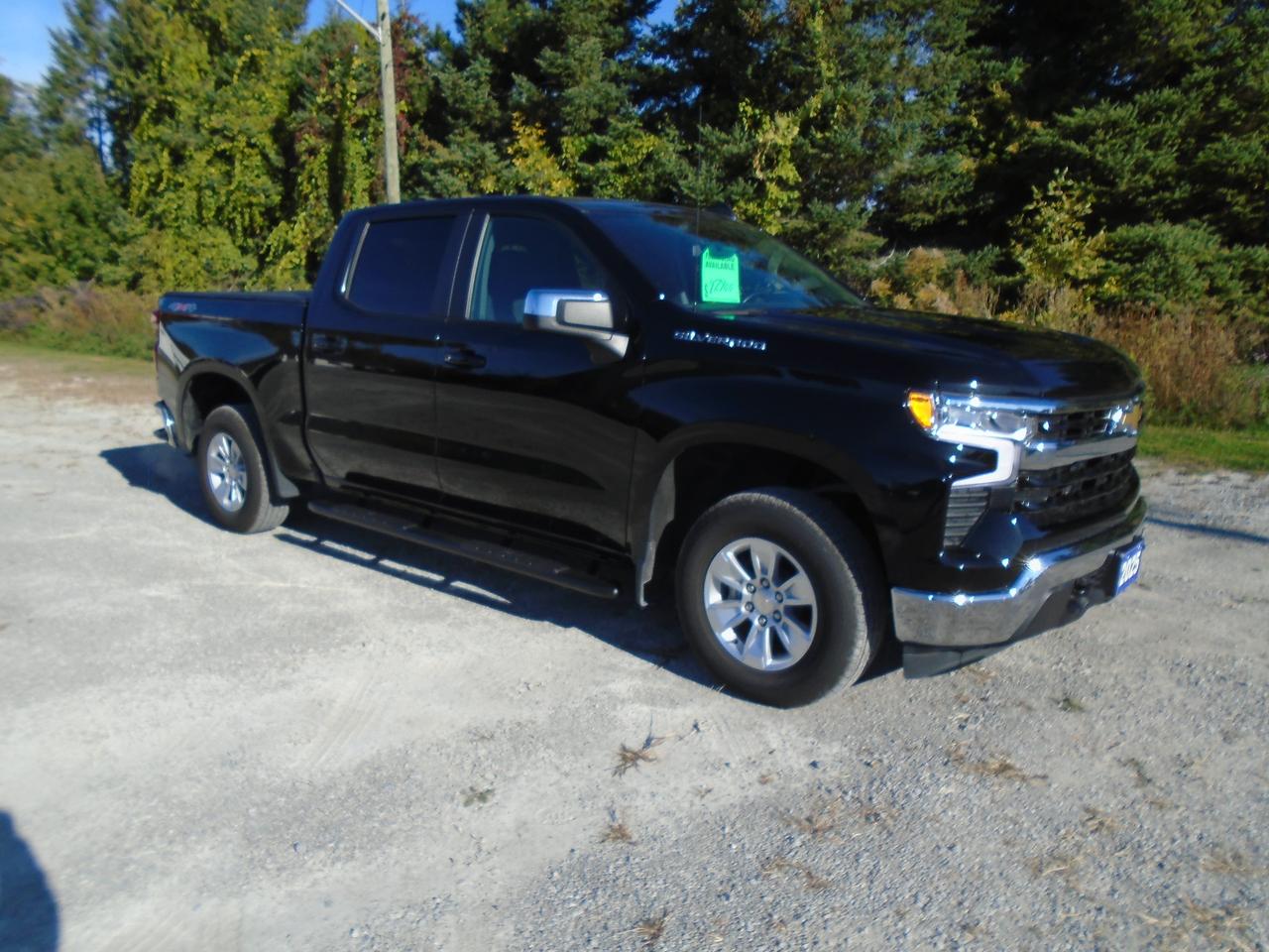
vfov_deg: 53.1
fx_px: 953
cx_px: 634
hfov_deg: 67.3
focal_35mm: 26
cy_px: 476
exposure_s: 1/1000
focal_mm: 4.6
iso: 100
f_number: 3.2
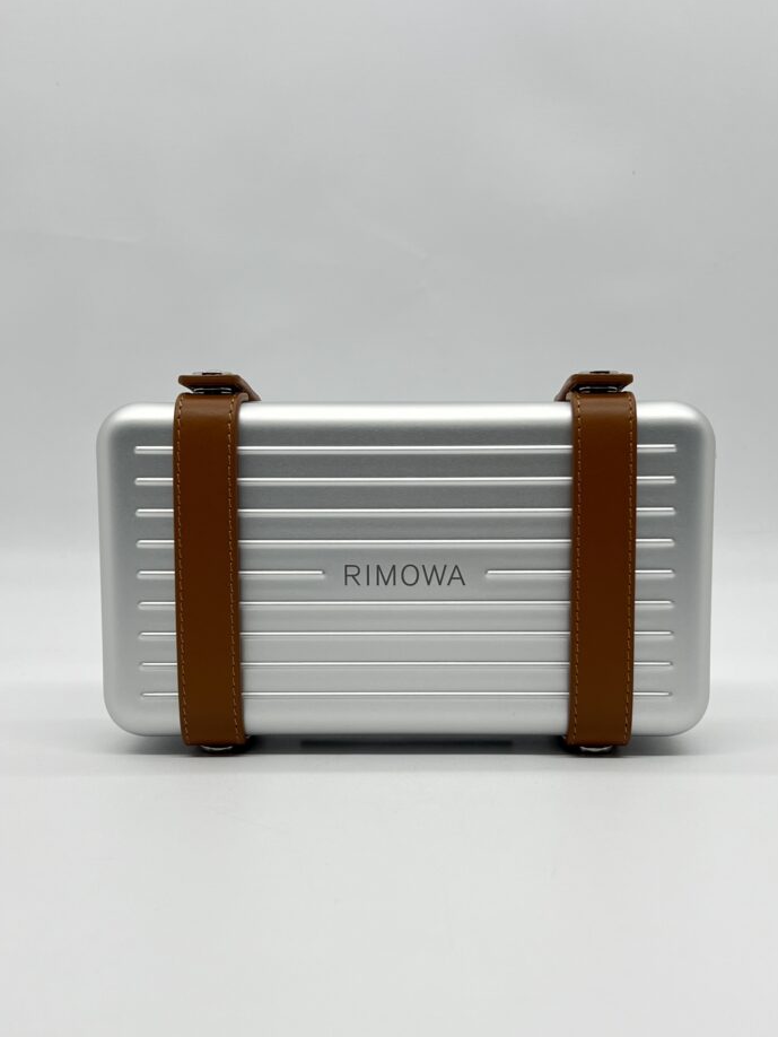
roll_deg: +0.5
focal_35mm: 29
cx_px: 407
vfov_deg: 61.5
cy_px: 576
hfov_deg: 48.2
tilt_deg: -6.0
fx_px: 869
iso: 40
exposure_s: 1/212
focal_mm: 5.7
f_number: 1.5
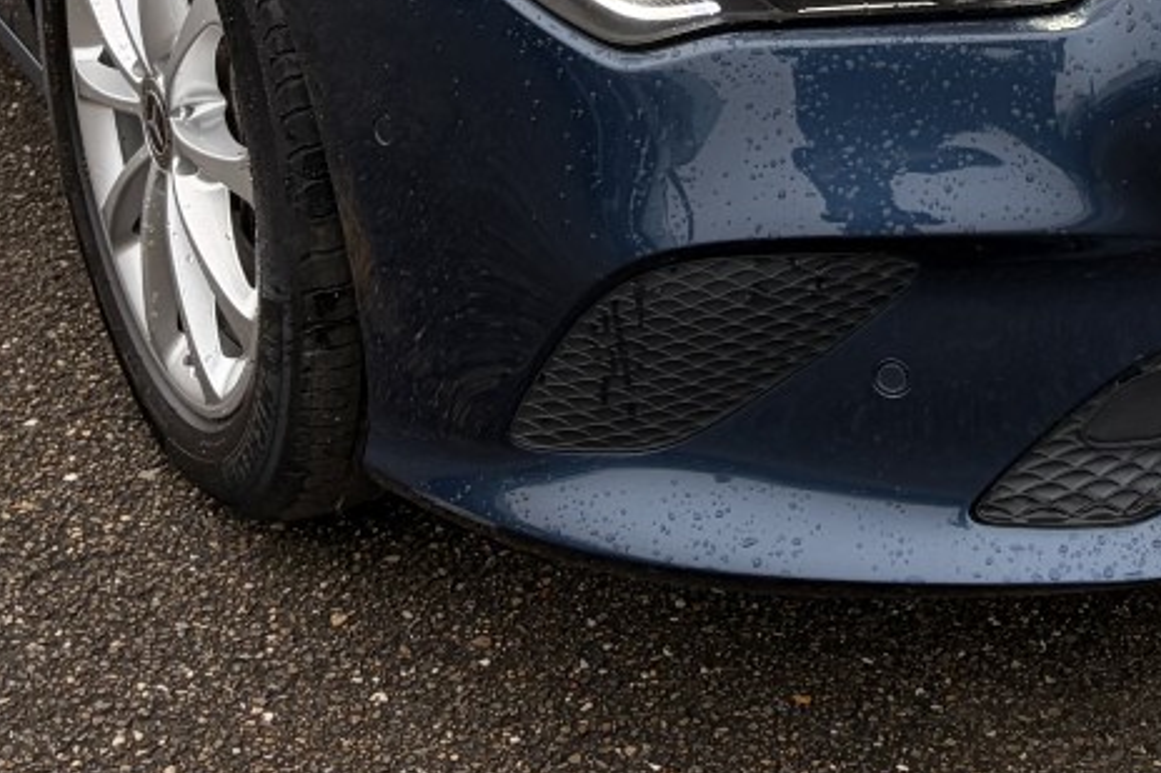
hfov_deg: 23.8
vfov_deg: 15.3
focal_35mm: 84
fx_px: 2708
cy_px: -290
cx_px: 931
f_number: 1.6
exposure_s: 1/459
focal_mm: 5.96
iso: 50
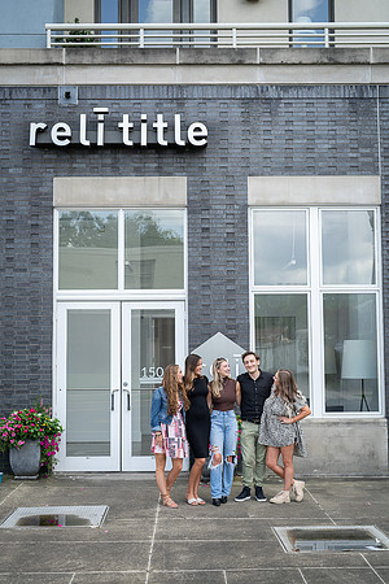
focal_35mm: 50
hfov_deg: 27.0
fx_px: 810
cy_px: 292
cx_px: 194
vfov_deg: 39.6
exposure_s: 1/160
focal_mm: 50
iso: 100
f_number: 4
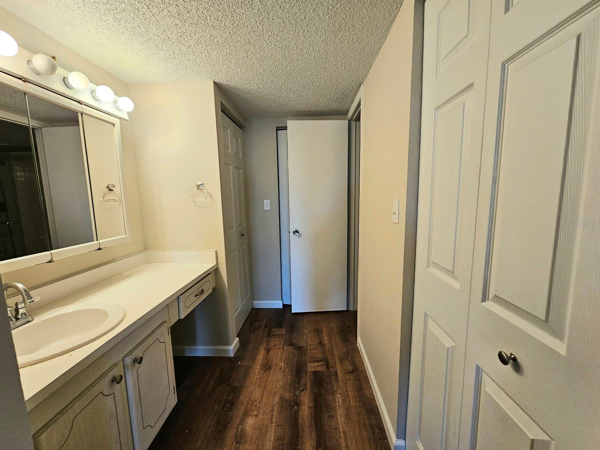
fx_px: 225
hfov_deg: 106.2
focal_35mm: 13
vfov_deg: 89.9
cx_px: 300
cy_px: 225
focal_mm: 2.2
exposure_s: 1/60.2
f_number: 2.2
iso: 160
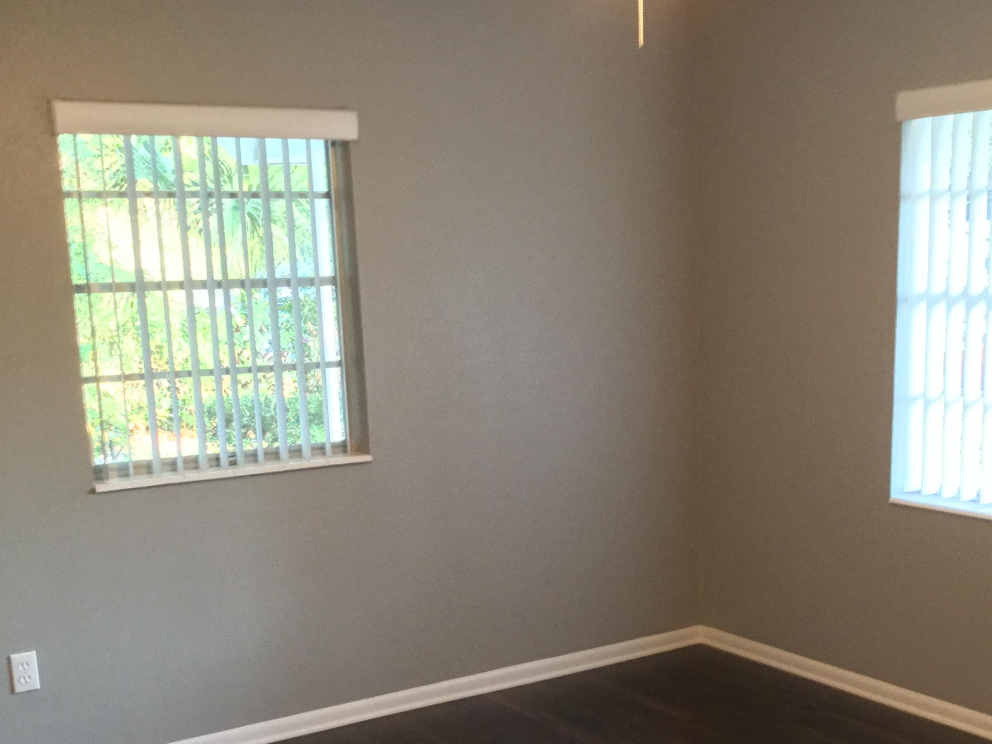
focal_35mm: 49
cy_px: 535
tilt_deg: -10.9
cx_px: 595
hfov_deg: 38.8
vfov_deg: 29.3
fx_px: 1404
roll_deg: +1.5
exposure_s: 1/20
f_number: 2.4
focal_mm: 3.3
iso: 200
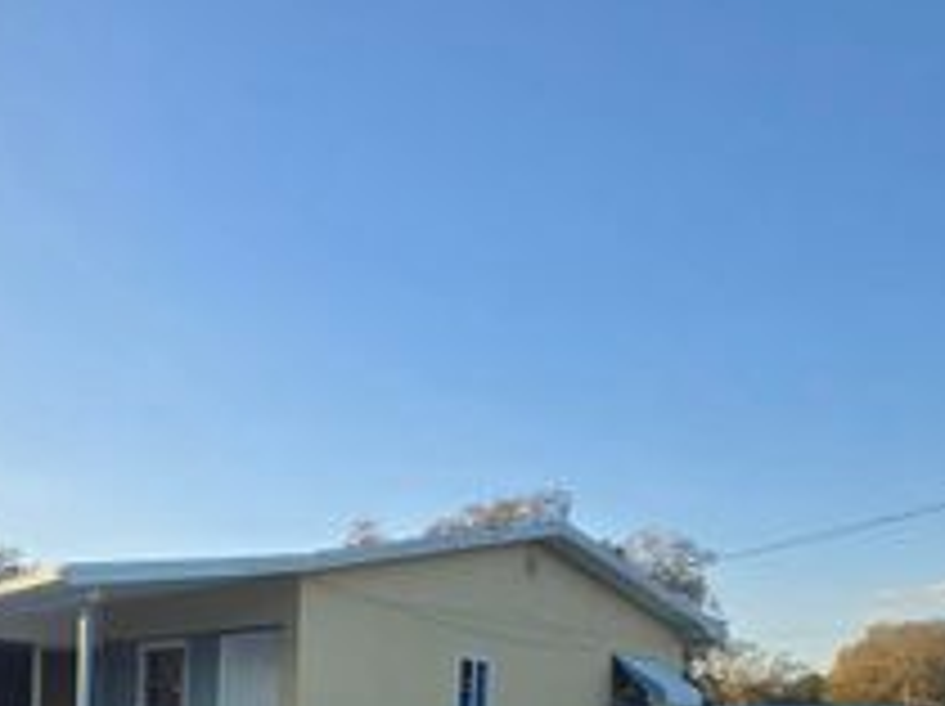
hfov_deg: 53.5
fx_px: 845
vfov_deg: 38.8
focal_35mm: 31
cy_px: 744
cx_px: 158
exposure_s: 1/779
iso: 50
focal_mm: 2.2
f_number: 2.2
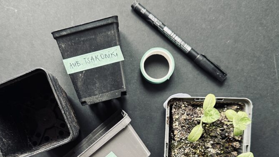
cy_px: 136
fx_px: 296
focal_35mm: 40
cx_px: 123
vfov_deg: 28.8
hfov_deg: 50.4
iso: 250
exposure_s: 1/60
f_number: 1.78
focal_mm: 6.86
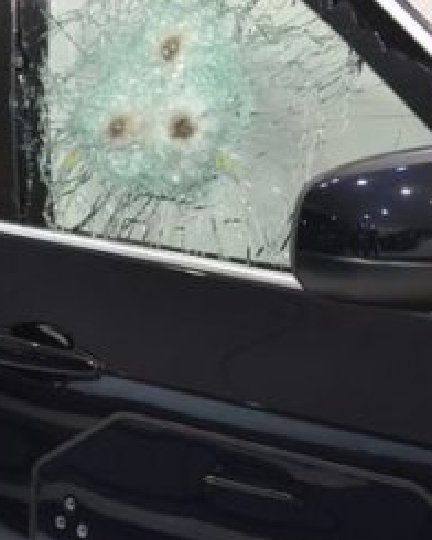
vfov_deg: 19.0
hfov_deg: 15.2
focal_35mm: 101
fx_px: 1614
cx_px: 287
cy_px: 314
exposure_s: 1/100
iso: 400
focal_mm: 22
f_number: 5
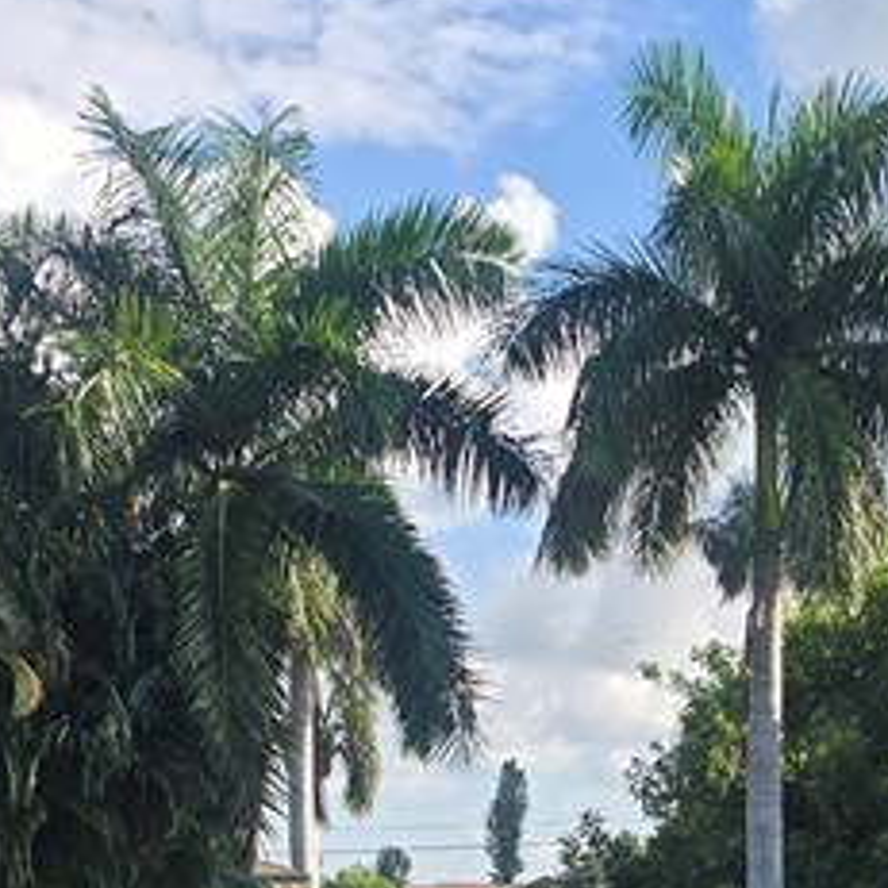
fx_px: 2612
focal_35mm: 90
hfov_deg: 19.0
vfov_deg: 17.5
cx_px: 753
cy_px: 1295
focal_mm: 6.3
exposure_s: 1/514
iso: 12
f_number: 1.7
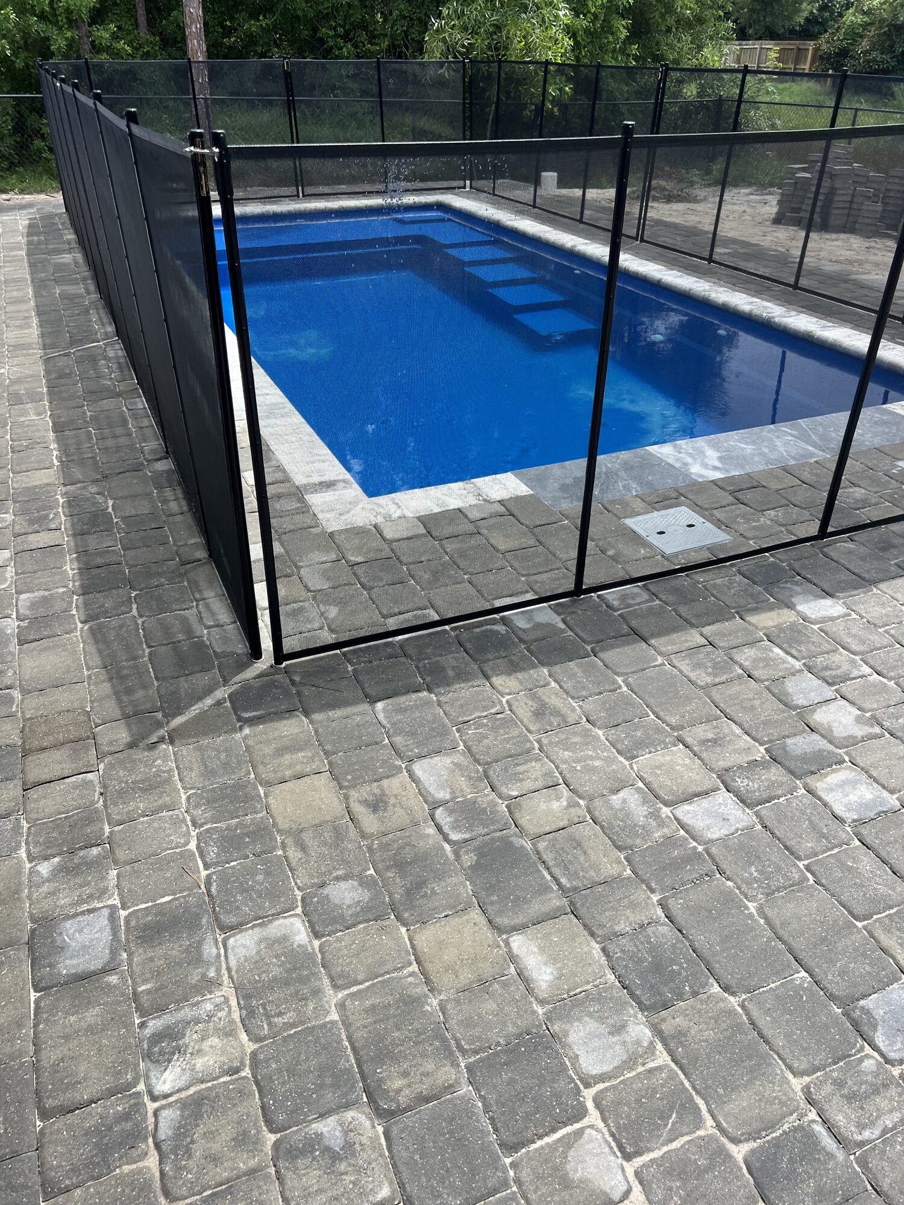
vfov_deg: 67.3
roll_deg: -2.8
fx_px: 905
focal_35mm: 26
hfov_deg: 53.1
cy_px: 602
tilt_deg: -26.1
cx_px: 452
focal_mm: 5.7
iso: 50
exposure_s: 1/1934
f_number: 1.5
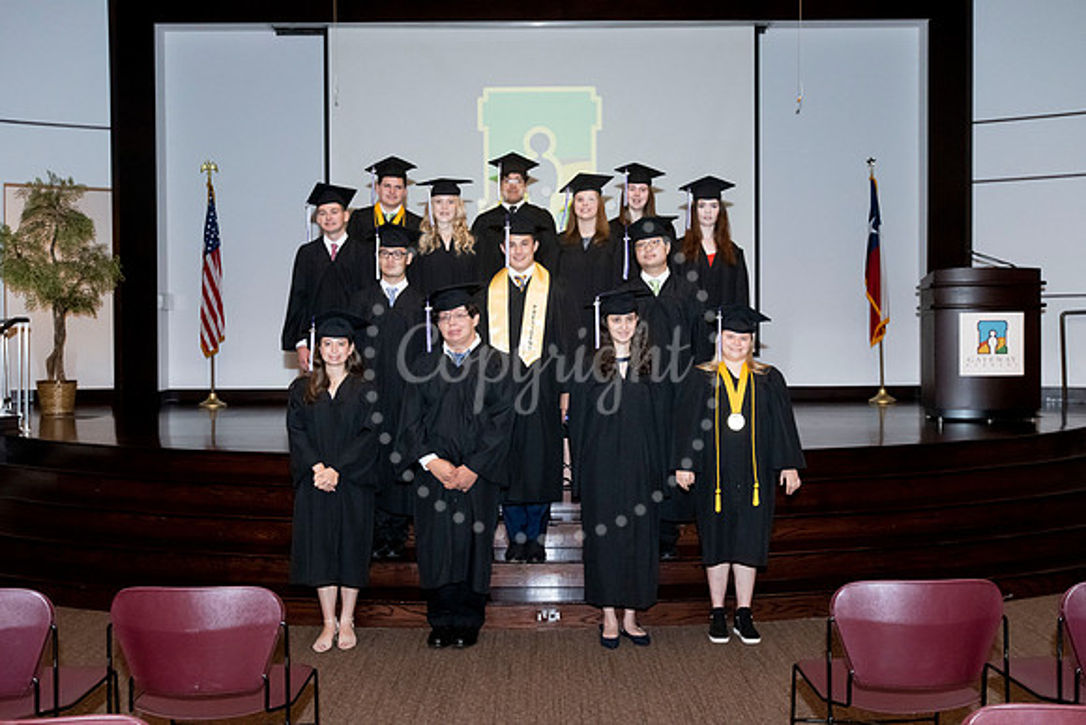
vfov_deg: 37.9
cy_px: 362
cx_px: 543
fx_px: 1056
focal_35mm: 35
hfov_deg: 54.4
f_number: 8
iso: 6400
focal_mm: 35
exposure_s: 1/200
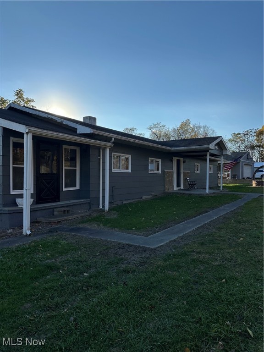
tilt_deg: +0.5
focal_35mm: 24
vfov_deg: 71.6
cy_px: 176
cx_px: 132
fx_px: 244
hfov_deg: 56.8
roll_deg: -1.1
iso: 80
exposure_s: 1/4016
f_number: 1.78
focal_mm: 6.86
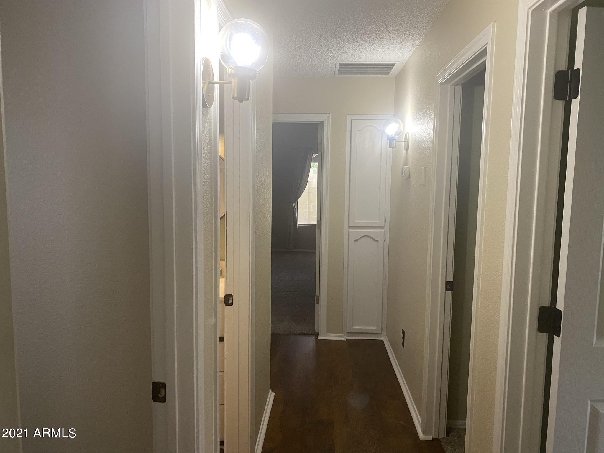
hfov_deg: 67.3
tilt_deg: -3.9
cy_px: 226
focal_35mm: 26
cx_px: 302
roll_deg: -1.2
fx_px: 454
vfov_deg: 53.1
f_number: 1.8
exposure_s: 1/60
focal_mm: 4.25
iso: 160
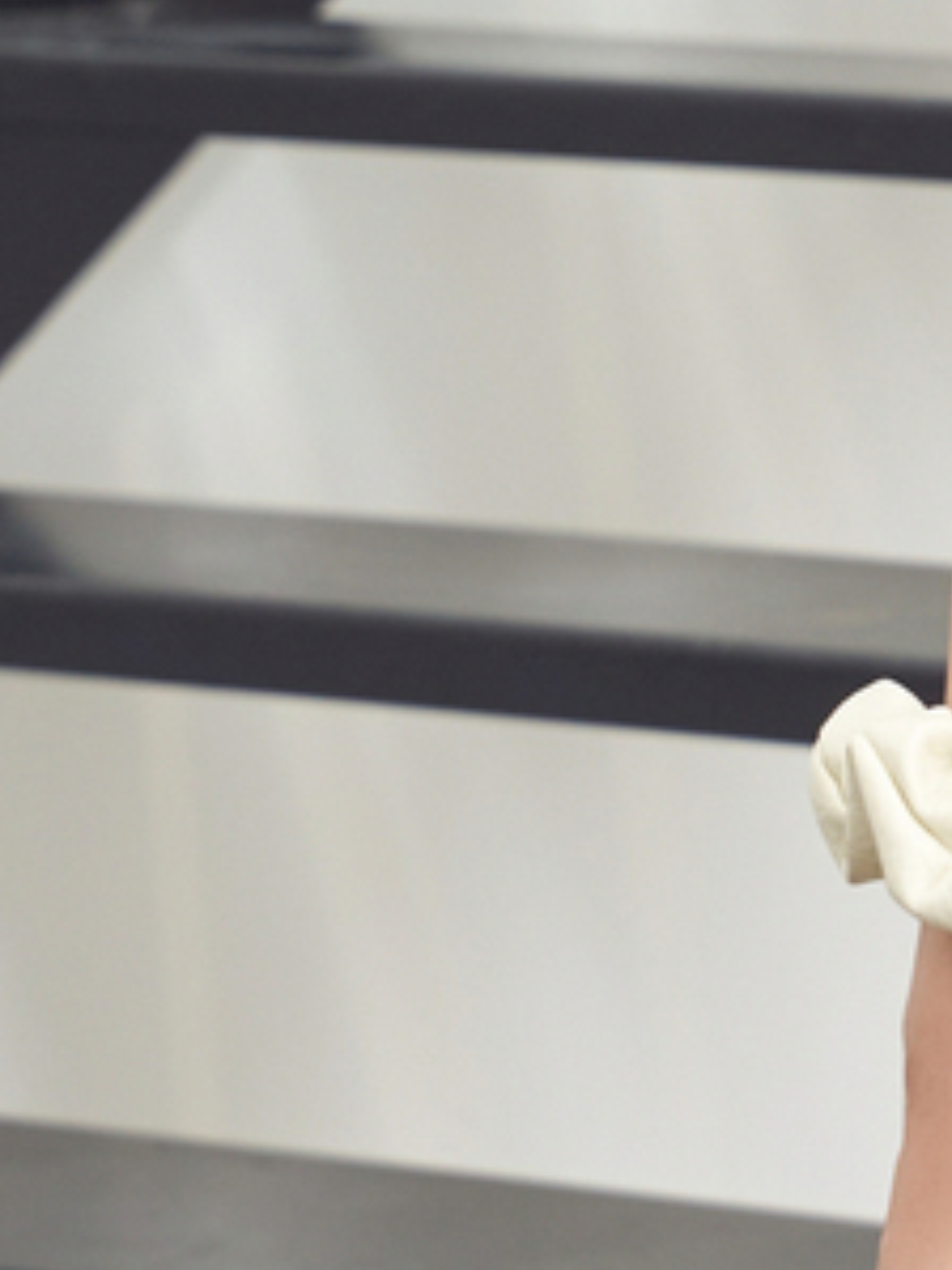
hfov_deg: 5.1
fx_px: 10543
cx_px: 1872
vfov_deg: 6.9
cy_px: 350
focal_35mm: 287
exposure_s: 1/160
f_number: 4
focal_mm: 59.9
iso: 320
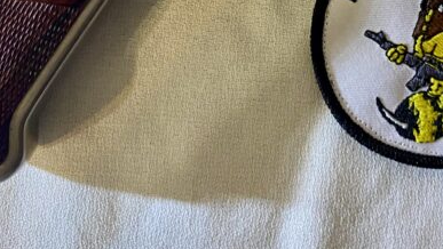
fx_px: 881
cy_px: -148
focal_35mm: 75
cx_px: 322
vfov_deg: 14.7
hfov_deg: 27.9
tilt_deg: -84.1
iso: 320
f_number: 1.8
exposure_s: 1/60
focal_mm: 4.25
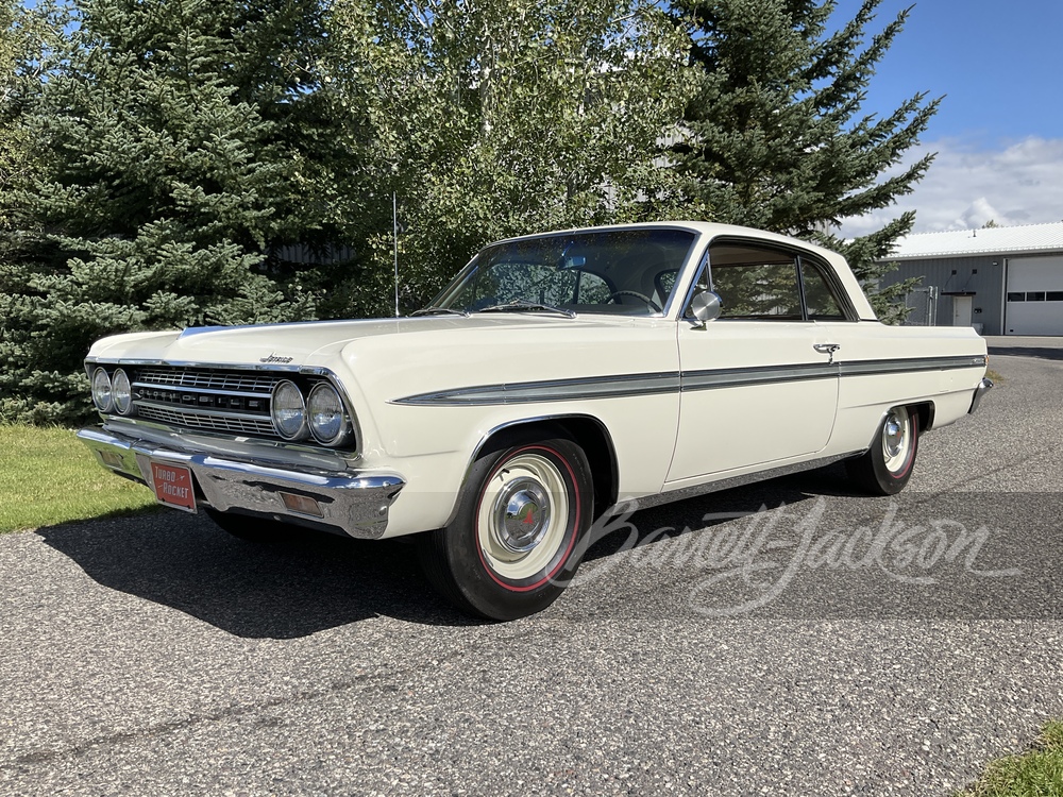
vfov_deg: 48.2
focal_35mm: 29
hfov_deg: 61.7
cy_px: 398
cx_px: 532
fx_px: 891
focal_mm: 3
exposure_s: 1/3125
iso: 25
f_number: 1.8
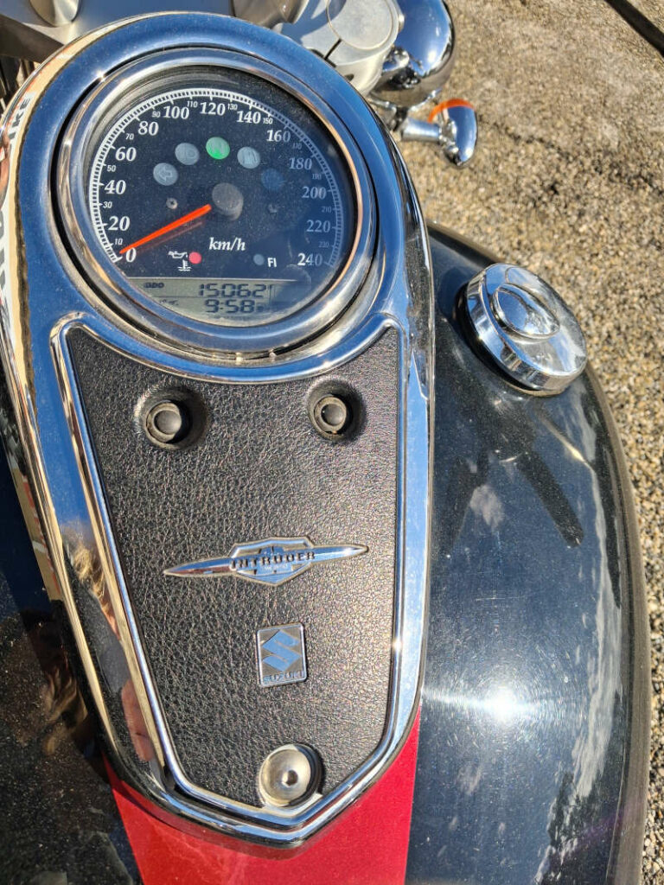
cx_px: 332
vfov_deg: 65.3
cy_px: 442
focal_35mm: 27
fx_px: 691
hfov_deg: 51.4
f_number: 1.8
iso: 20
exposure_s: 1/485
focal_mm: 4
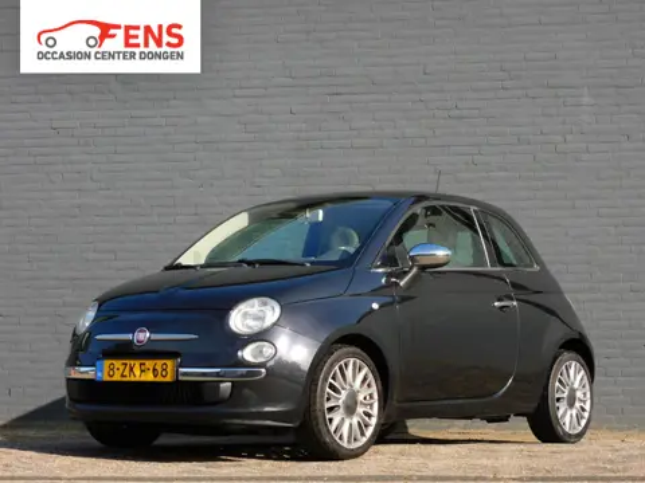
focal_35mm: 85
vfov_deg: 17.4
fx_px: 1584
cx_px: 322
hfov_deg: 23.0
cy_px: 242
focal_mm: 15.2
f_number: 4.5
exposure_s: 1/400
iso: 125
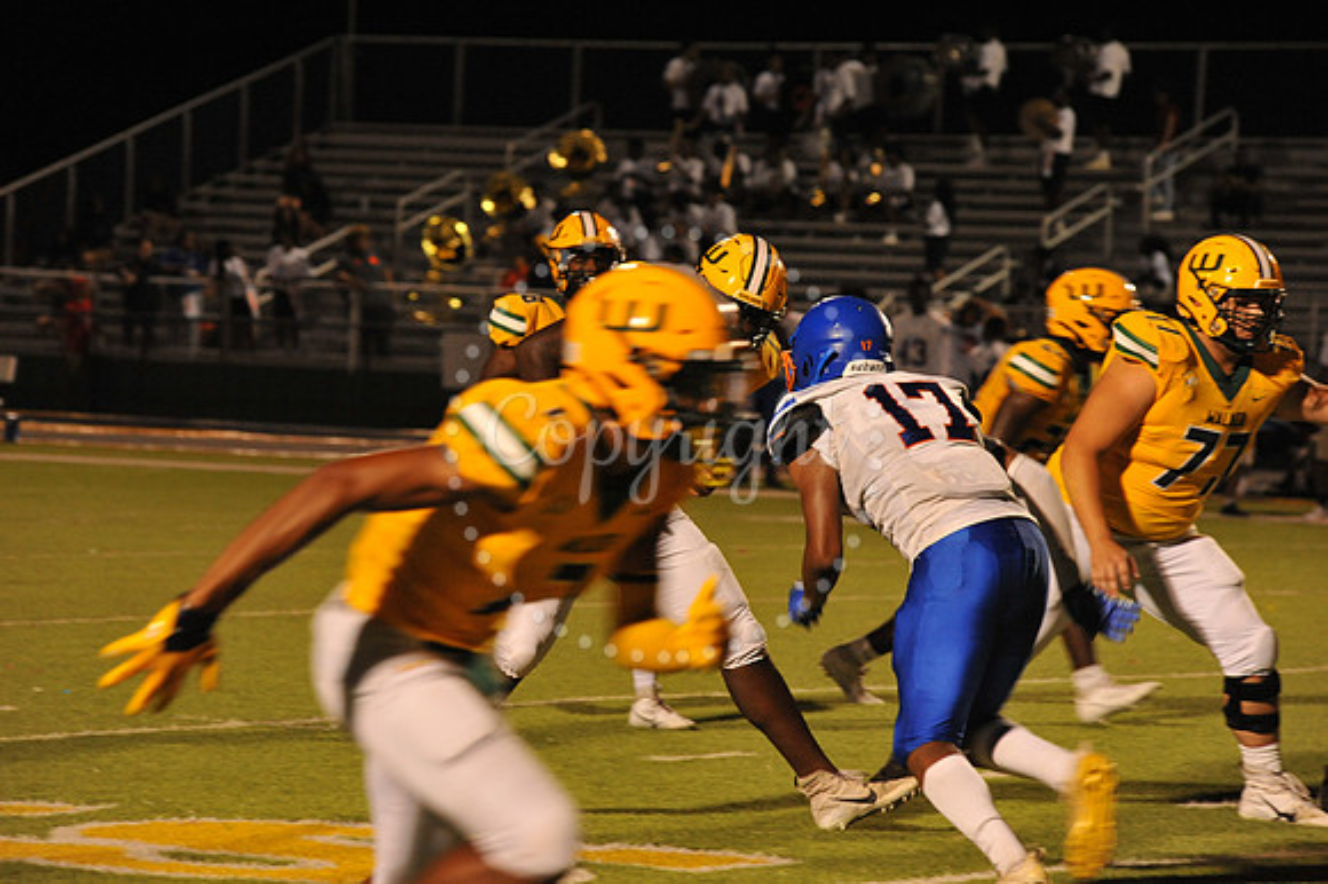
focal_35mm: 200
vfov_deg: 6.9
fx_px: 7373
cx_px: 664
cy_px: 442
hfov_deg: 10.3
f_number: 7.1
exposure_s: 1/160
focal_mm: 200
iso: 3200
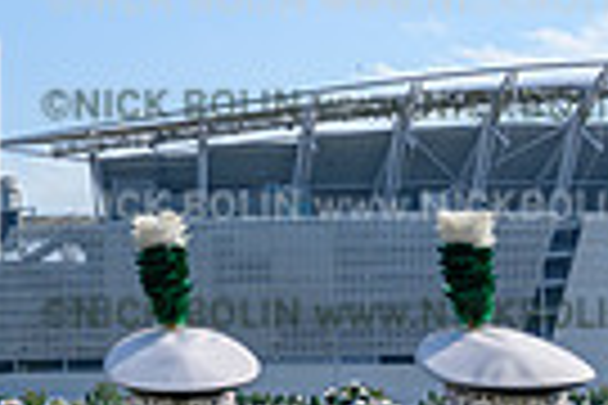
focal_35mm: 112
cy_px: 209
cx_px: -320
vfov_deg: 12.2
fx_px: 1891
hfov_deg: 16.5
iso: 80
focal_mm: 26
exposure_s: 1/400
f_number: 7.1
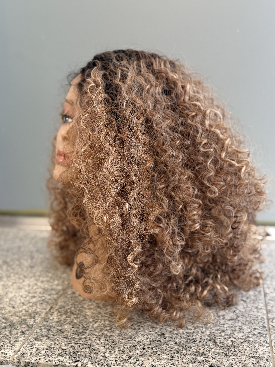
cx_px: 138
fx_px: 508
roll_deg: +0.7
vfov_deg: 39.7
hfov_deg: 30.3
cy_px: 184
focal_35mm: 48
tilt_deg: -11.3
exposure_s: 1/100
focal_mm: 6.76
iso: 320
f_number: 1.78
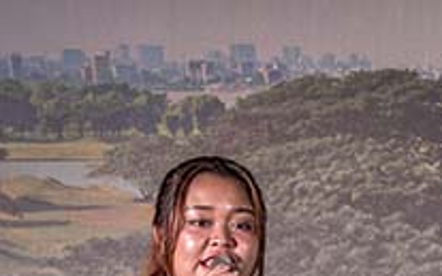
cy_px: 445
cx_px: 850
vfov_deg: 7.1
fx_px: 2167
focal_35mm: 180
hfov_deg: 10.8
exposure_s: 1/200
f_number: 5.6
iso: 1600
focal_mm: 38
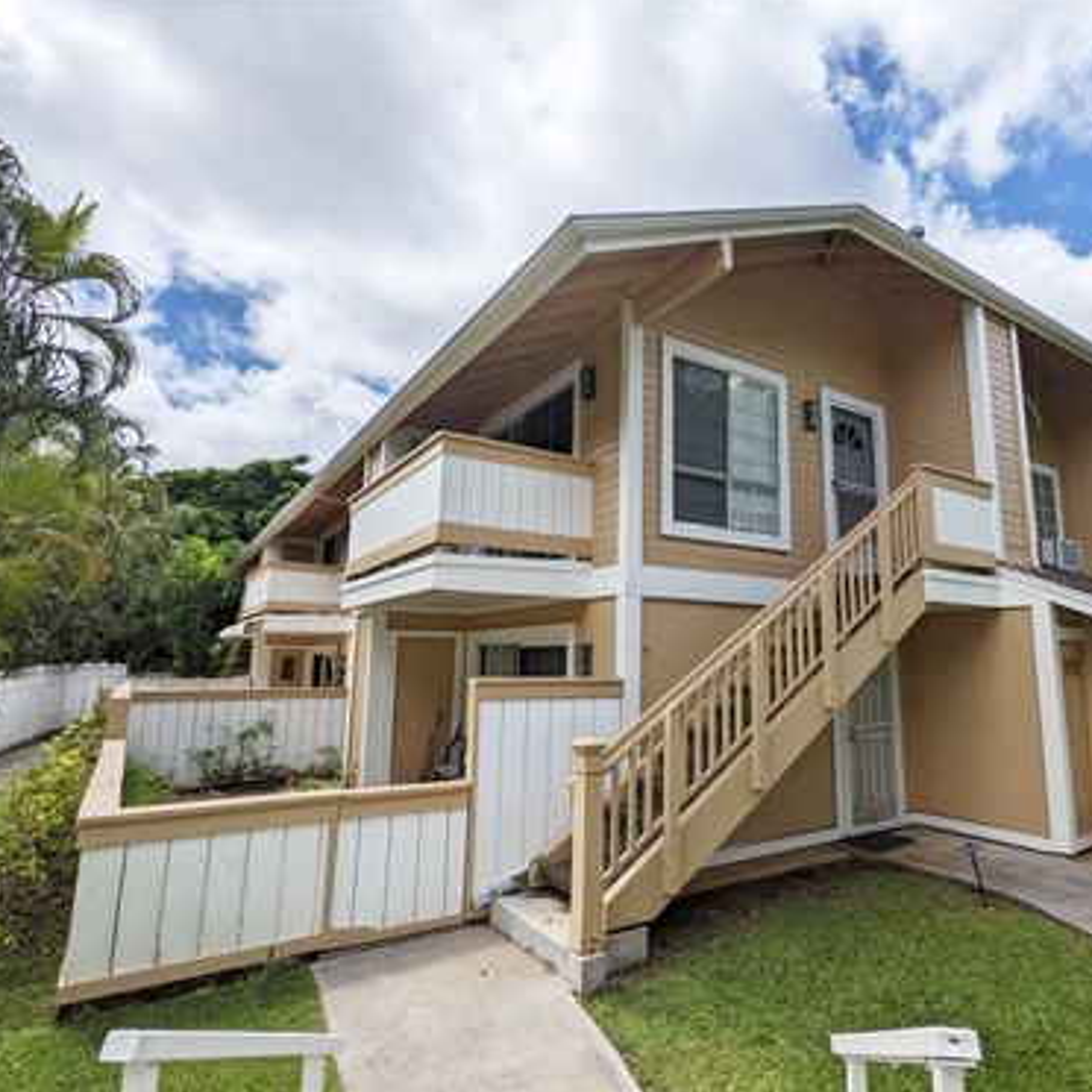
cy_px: 545
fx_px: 678
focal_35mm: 19
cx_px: 625
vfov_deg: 77.7
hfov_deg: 77.2
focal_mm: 2.22
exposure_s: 1/2959
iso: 36
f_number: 2.2
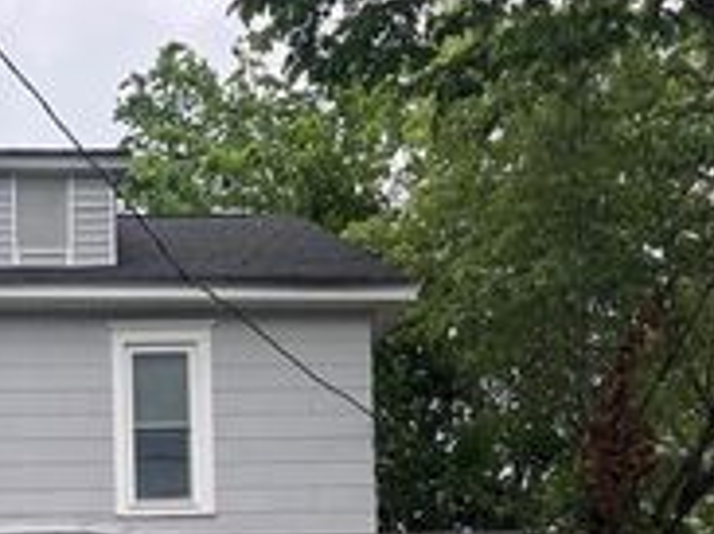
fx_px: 1464
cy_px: 684
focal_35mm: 71
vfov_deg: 19.2
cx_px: -31
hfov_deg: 25.8
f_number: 1.6
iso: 40
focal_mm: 5.96
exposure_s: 1/248
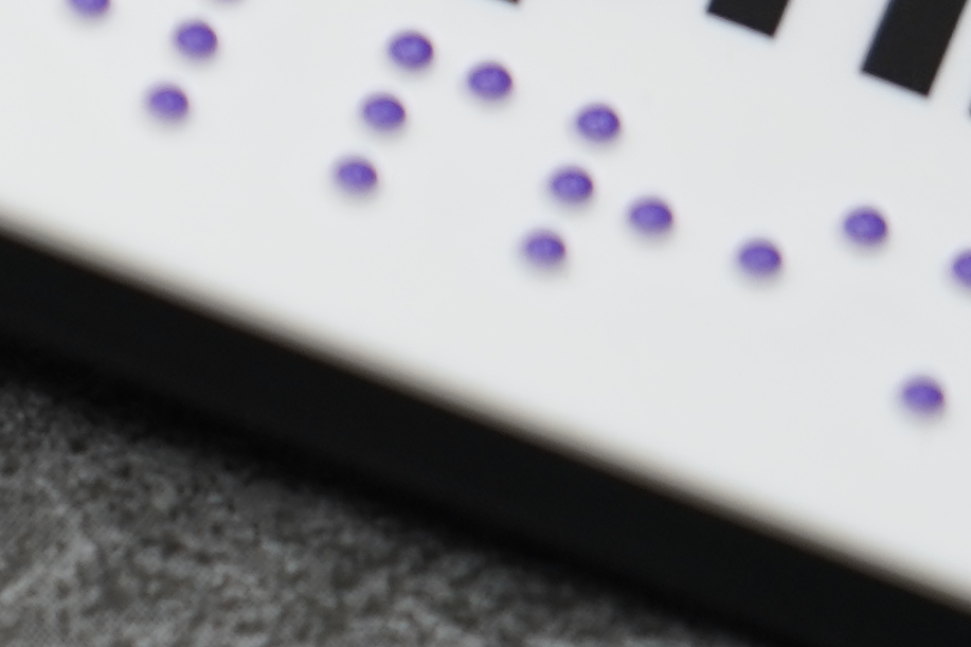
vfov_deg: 2.5
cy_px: 221
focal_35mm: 543
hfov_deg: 3.8
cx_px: -935
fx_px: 14642
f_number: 4
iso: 250
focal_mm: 83
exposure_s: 1/250
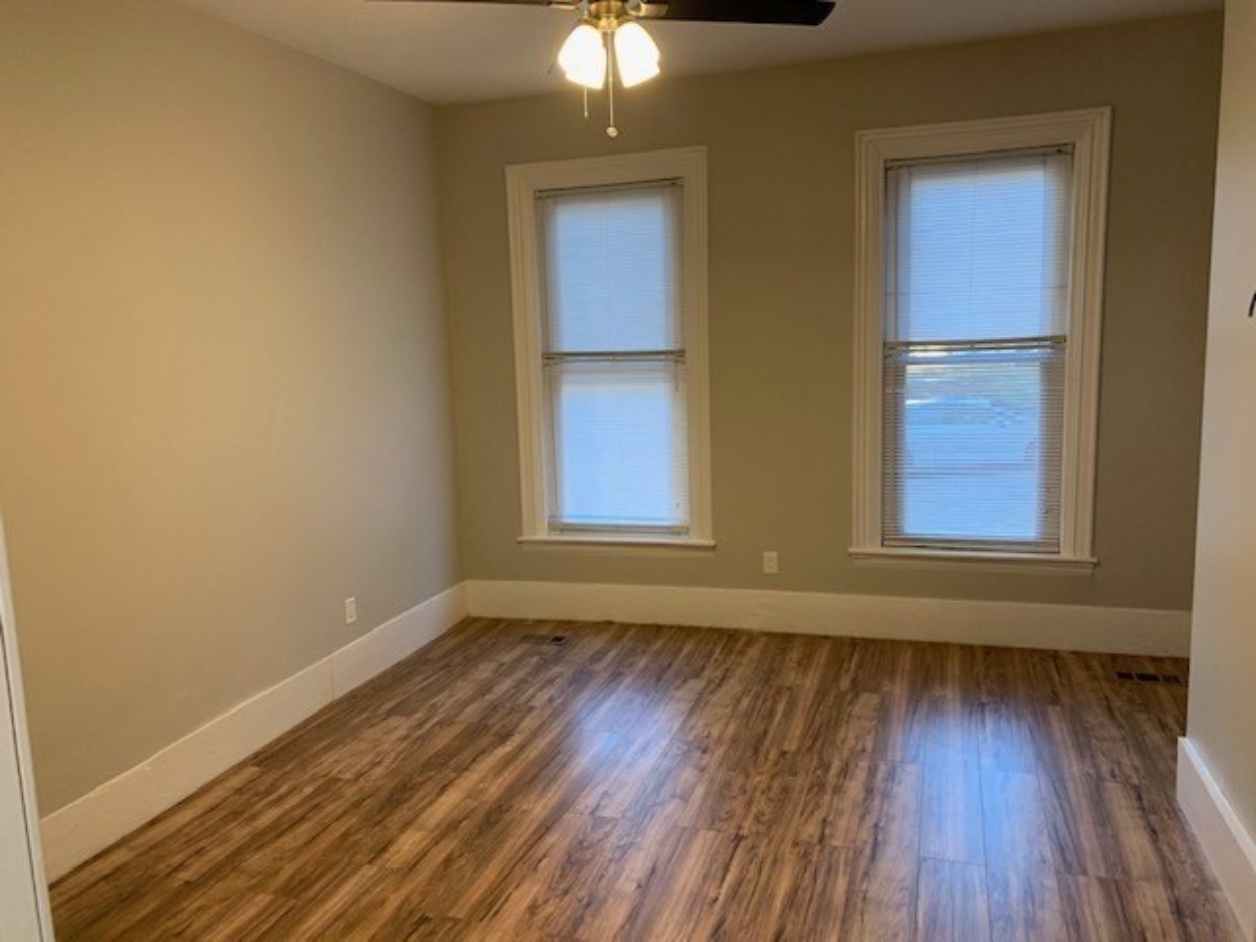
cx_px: 628
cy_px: 471
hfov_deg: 67.3
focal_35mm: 26
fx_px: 943
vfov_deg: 53.1
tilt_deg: -7.4
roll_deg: +2.1
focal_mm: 4.25
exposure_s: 1/60
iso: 100
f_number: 1.8
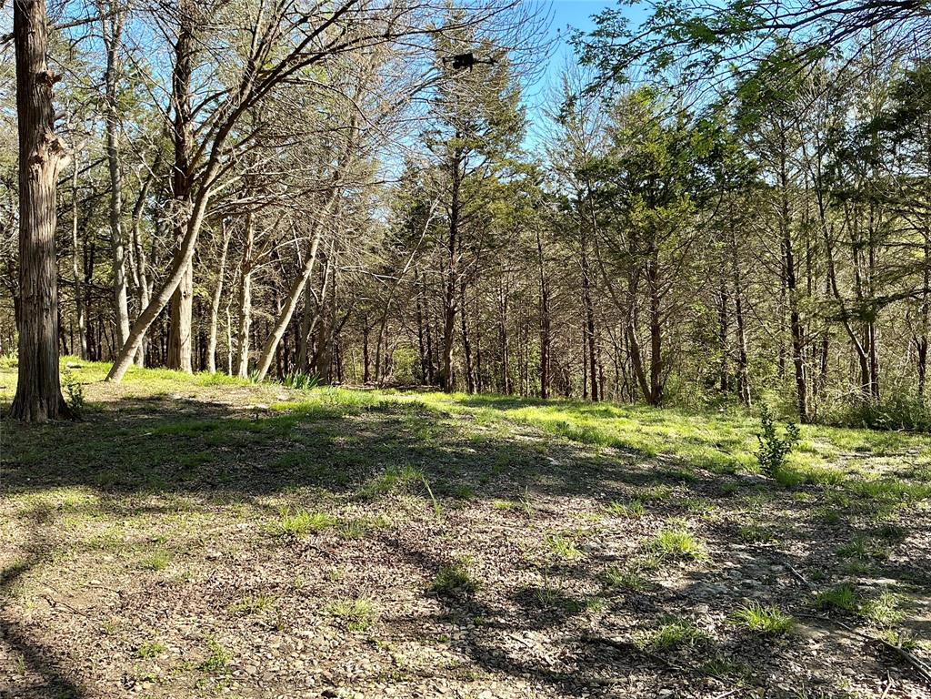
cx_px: 466
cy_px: 350
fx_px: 753
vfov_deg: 49.7
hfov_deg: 63.4
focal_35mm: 28
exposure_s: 1/461
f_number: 1.8
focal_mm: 3
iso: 25
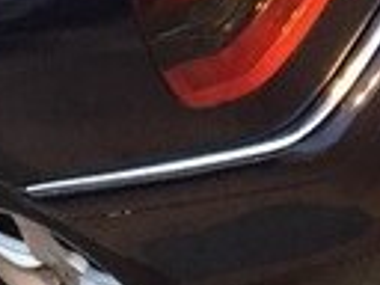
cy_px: -215
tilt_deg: -16.2
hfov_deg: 13.1
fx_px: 1636
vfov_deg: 9.5
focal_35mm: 149
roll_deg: +42.2
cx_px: 33
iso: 250
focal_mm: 4.15
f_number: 2.2
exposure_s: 1/20
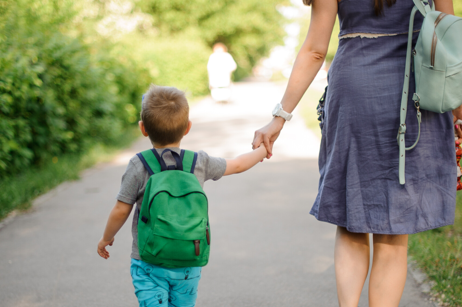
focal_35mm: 75
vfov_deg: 18.1
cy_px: 201
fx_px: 962
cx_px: 204
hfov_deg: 27.0
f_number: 1.6
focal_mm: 50
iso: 125
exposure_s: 1/1000
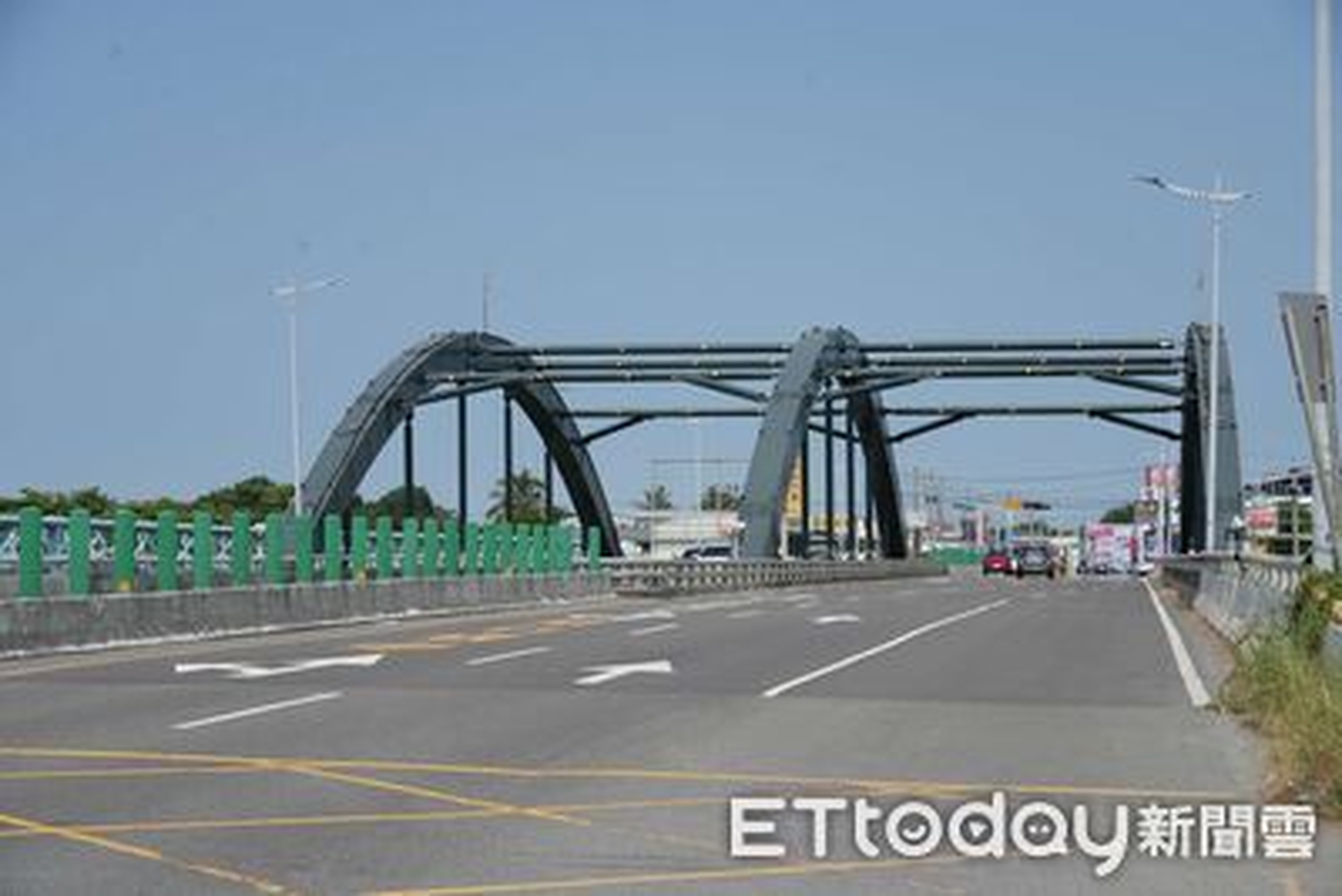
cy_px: 448
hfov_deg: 25.4
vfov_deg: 17.1
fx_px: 2983
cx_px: 671
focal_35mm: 80
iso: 400
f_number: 8
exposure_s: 1/1600
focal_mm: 80
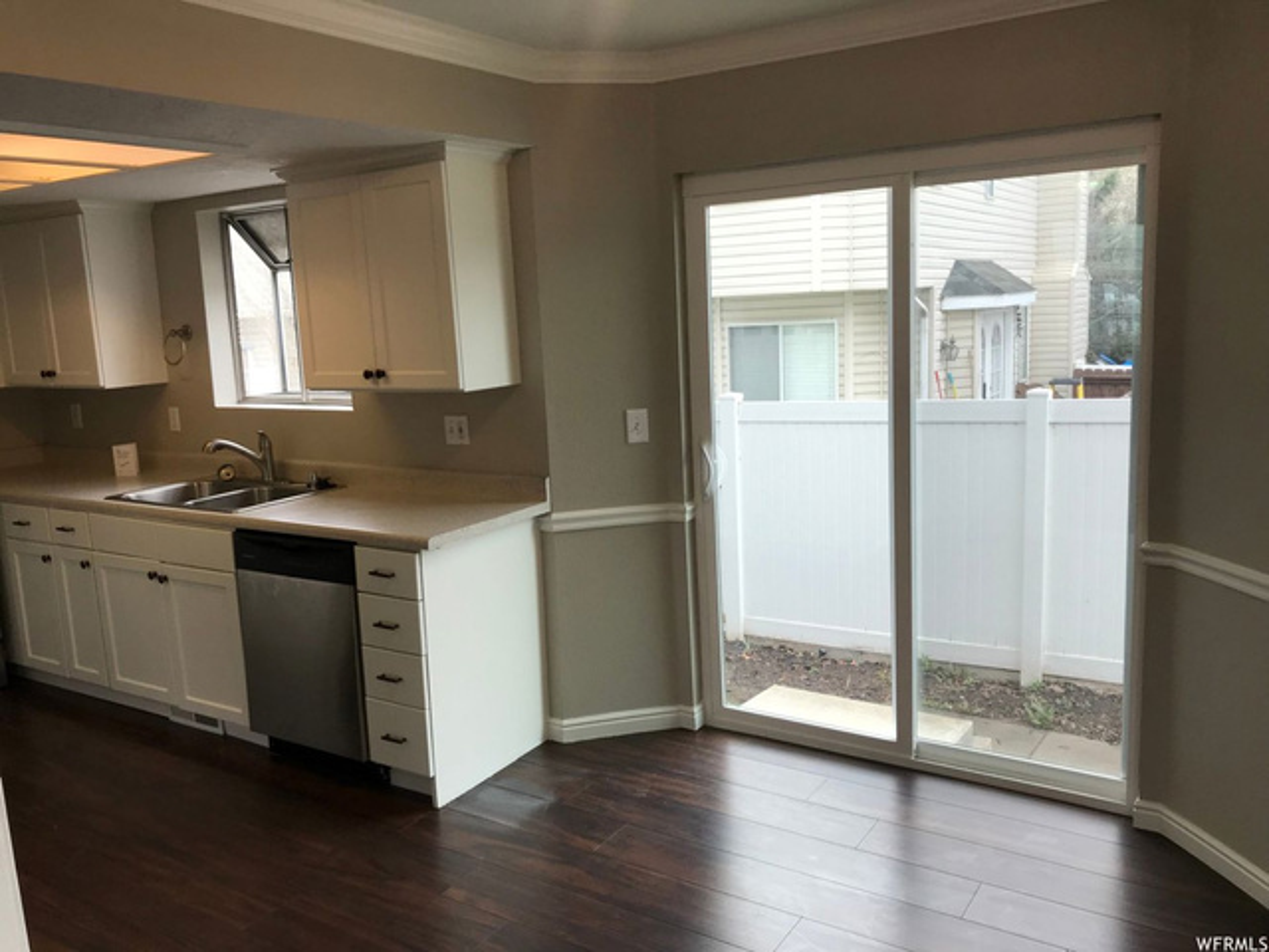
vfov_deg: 49.7
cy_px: 476
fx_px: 1026
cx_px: 634
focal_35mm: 28
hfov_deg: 63.4
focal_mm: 3.99
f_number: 1.8
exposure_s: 1/155
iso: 20
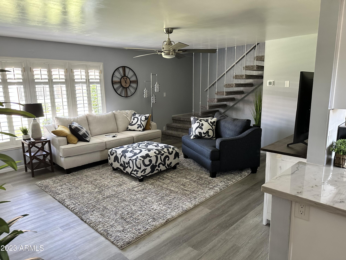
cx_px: 173
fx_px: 240
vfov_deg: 56.8
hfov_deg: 71.6
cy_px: 130
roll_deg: +2.3
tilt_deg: -11.0
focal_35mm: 24
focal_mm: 6.86
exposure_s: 1/60
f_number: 1.78
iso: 320
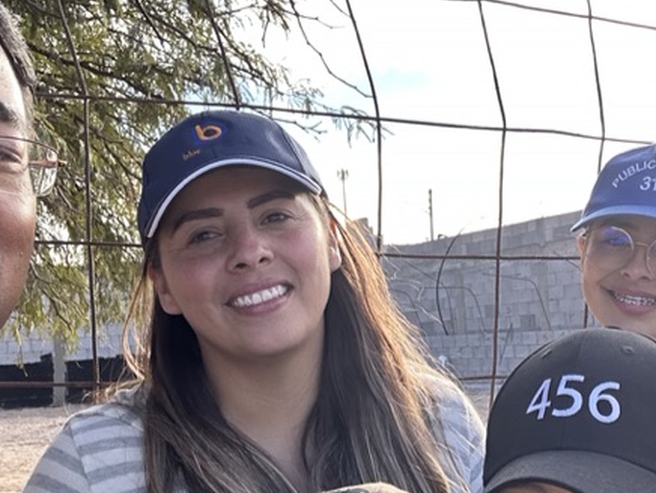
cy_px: 291
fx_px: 1024
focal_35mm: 54
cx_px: 444
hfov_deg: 35.1
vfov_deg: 27.0
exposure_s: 1/216
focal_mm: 2.69
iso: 25
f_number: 1.9
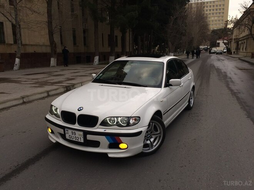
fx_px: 213
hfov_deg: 61.7
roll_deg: +1.0
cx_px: 127
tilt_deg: -11.6
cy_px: 95
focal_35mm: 29
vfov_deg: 48.2
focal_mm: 4.15
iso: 32
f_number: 2.2
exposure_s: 1/266
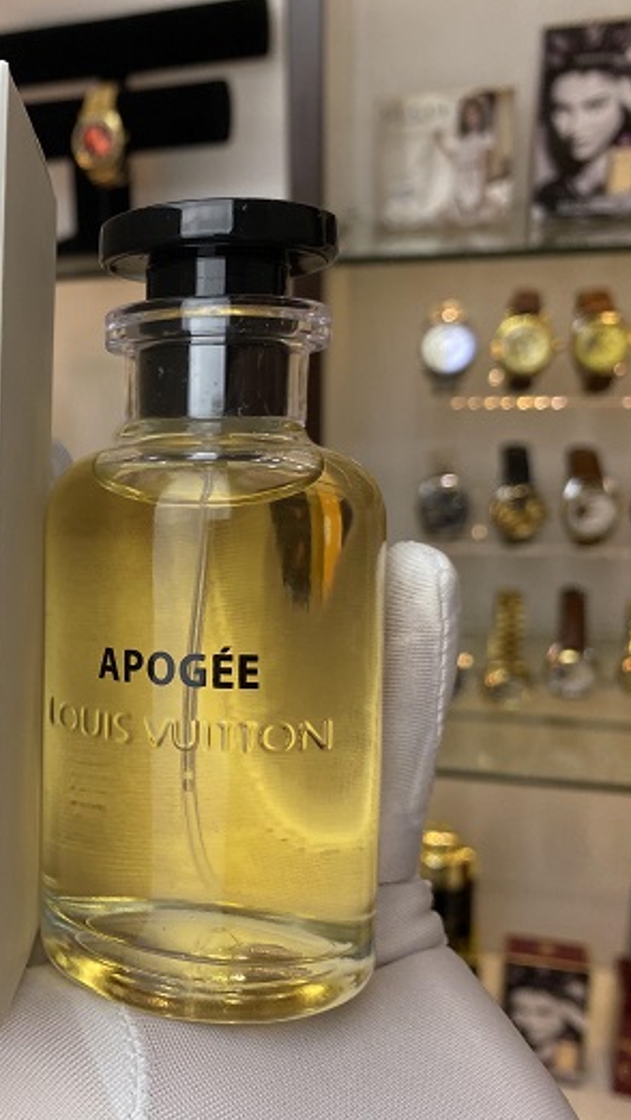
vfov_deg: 52.8
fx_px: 1129
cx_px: -32
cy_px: 559
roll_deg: +6.4
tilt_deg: -20.7
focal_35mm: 38
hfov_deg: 28.8
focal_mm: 4.25
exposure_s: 1/640
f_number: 1.8
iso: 32
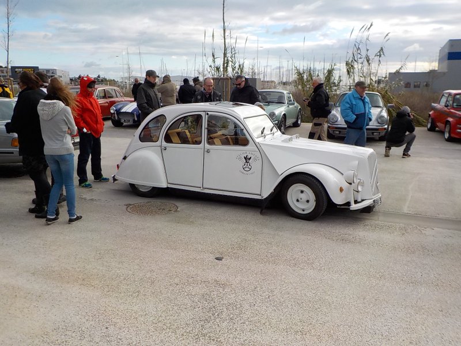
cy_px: 173
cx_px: 230
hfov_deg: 60.0
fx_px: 400
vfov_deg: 46.8
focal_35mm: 30
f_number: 3.3
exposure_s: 1/1000
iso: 125
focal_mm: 4.1
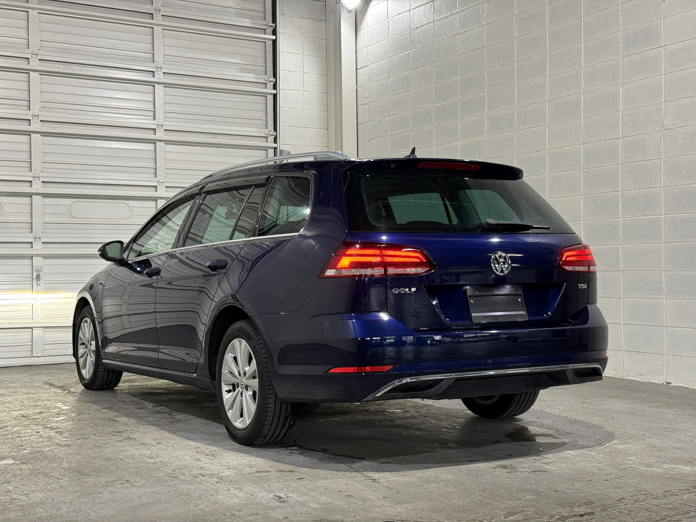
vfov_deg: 30.3
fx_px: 965
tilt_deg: +0.4
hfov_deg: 39.7
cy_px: 261
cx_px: 348
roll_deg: +0.4
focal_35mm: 48
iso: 100
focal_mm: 6.76
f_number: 1.78
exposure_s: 1/60
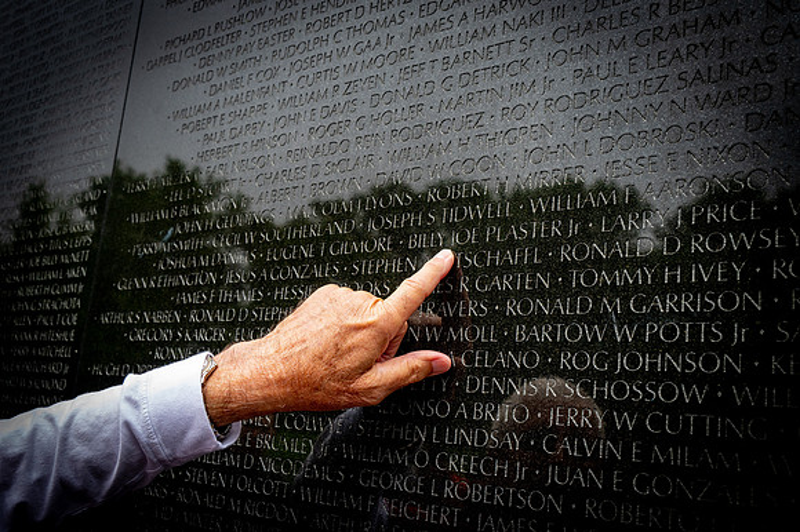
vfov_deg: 35.9
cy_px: 266
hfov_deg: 51.9
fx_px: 822
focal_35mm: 37
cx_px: 400
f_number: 8
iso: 800
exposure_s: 1/640
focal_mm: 37
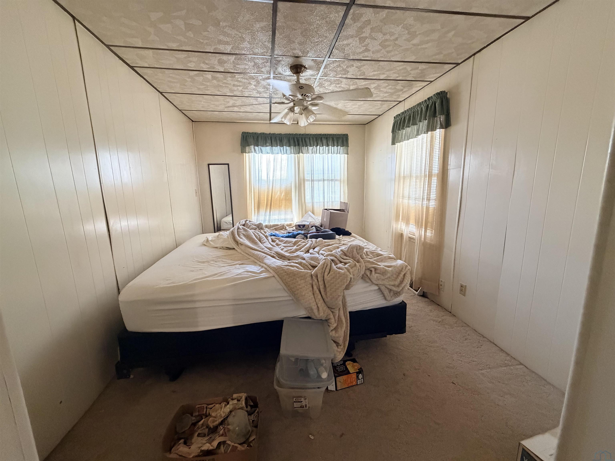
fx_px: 249
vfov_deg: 85.7
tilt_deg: -11.5
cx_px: 308
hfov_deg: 102.1
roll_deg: +1.0
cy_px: 230
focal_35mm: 14
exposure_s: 1/60
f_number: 2.2
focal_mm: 2.22
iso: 640
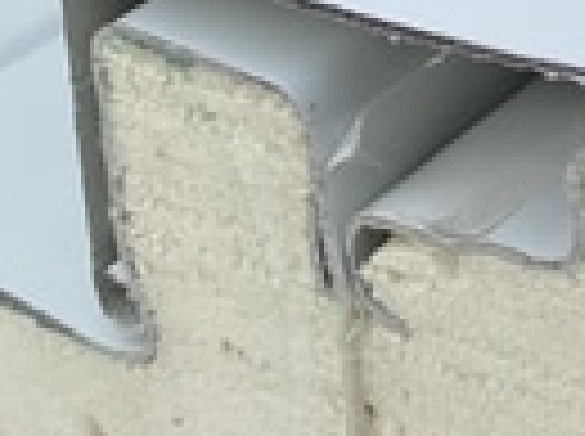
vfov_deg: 12.6
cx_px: 936
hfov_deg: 16.1
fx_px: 1856
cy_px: -265
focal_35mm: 110
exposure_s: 1/981
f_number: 1.8
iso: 32
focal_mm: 4.25
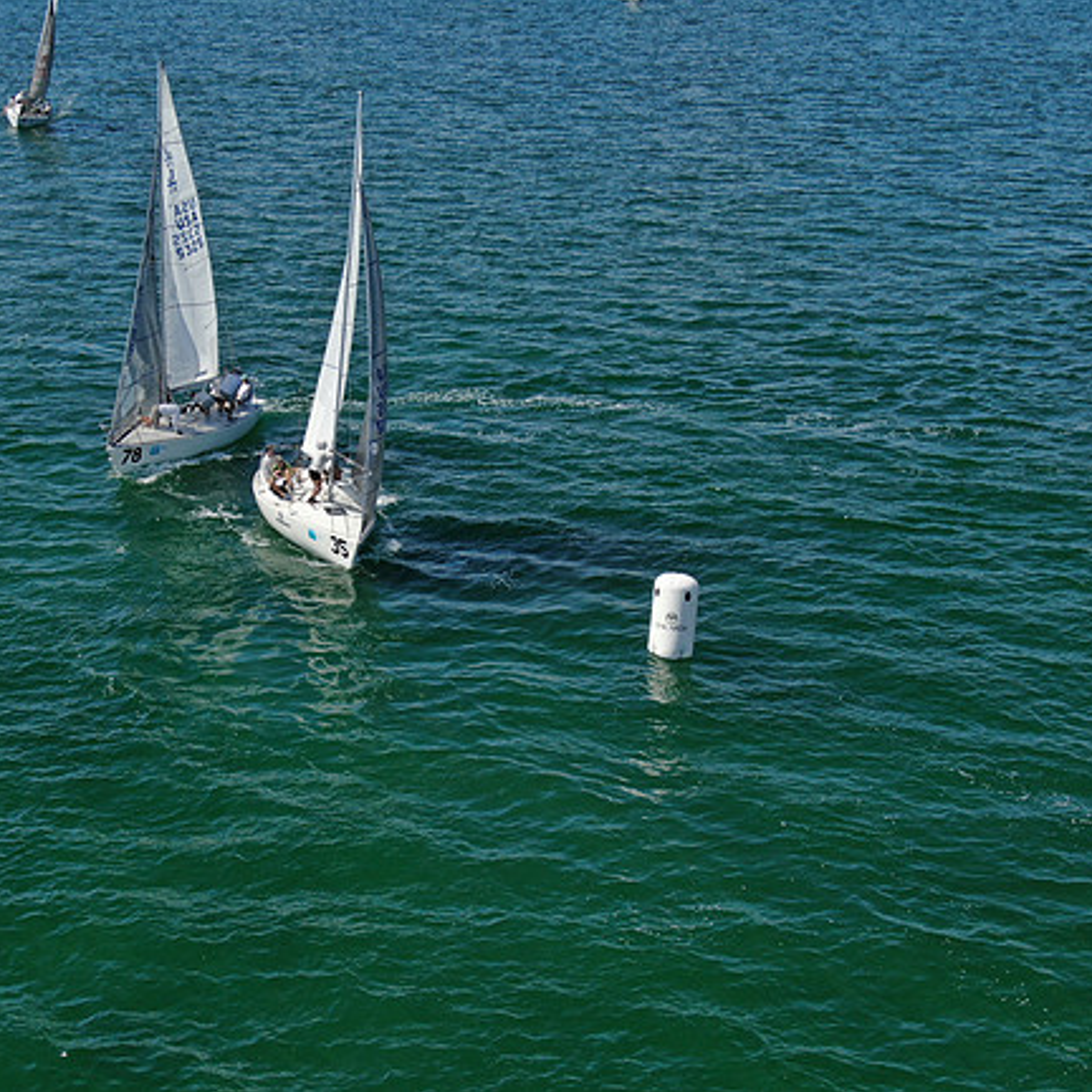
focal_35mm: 57
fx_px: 2034
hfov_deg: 30.0
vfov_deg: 30.0
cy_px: 545
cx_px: 445
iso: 100
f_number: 3.8
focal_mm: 8.6
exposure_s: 1/1000
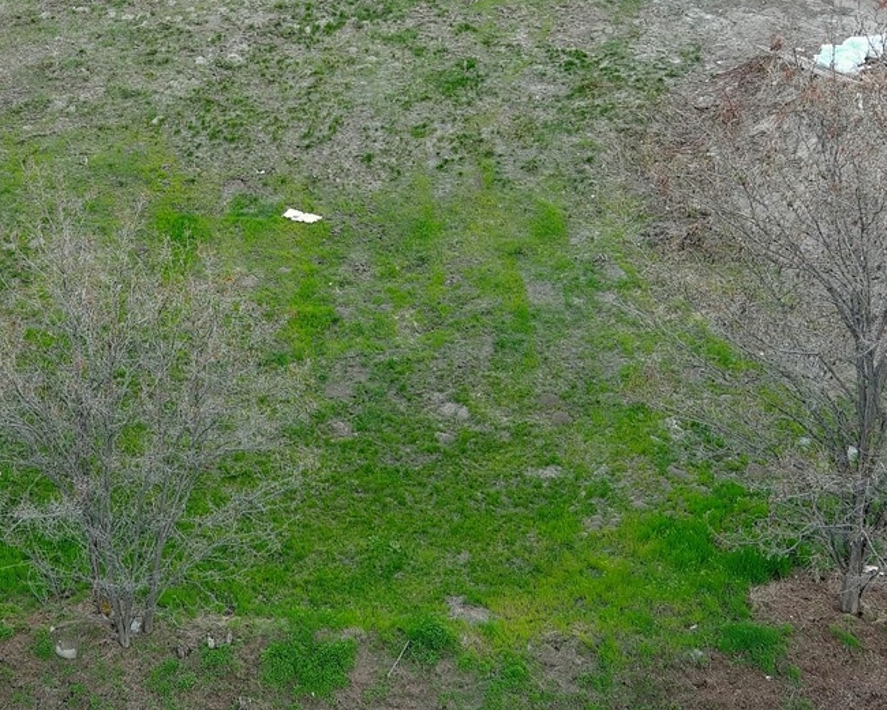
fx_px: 1864
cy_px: 257
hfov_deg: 26.2
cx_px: 162
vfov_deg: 21.5
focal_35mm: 71
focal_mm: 10.57
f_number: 2.8
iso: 100
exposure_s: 1/200
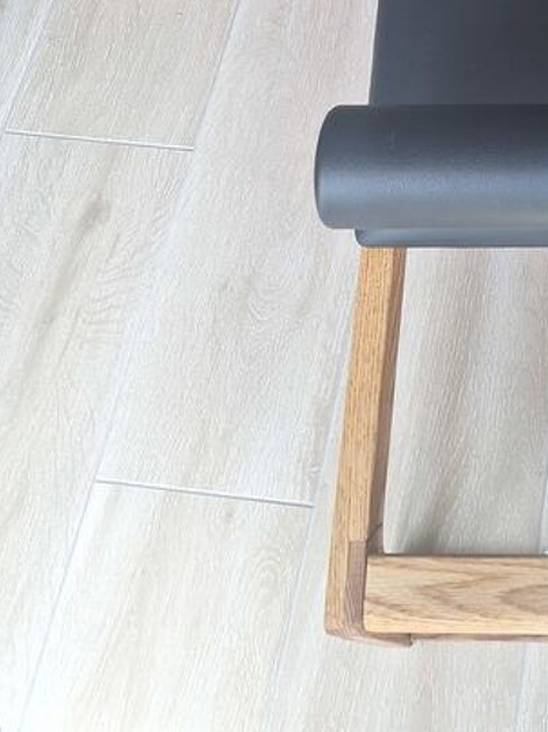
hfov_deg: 23.9
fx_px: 1204
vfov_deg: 29.5
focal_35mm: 57
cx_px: 612
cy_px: -123
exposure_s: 1/100
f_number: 1.8
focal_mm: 5.54
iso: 50
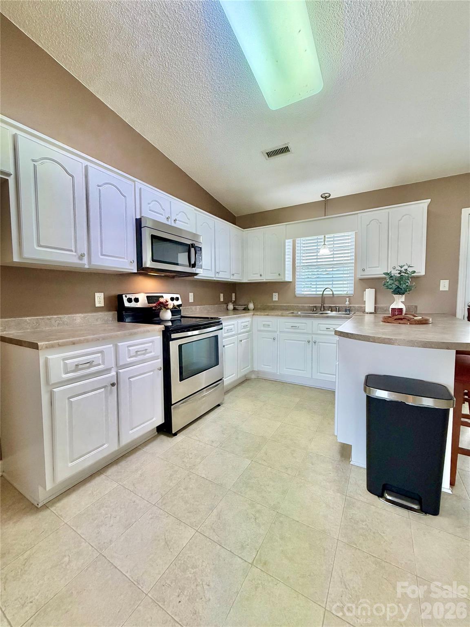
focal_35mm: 14
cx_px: 235
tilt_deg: -4.3
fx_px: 253
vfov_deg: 102.1
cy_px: 314
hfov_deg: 85.7
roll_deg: +0.4
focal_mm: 2.22
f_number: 2.2
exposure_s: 1/120
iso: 200
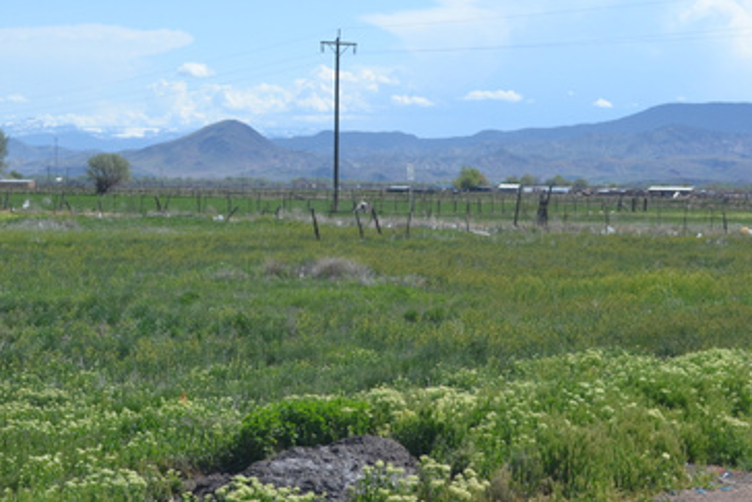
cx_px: 233
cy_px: 224
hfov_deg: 21.3
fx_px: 1985
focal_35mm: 95
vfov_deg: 14.4
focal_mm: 36
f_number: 8
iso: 100
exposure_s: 1/250
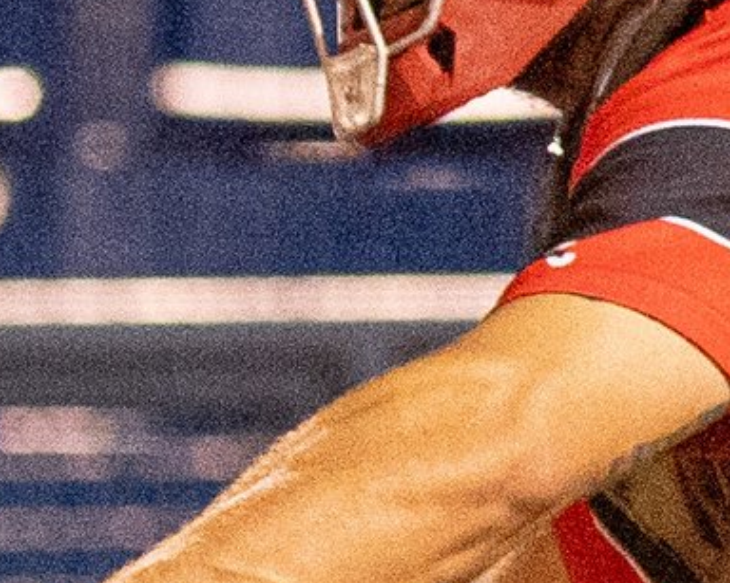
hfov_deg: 0.6
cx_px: -889
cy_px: 426
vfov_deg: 0.5
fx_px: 71668
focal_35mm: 3318
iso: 8000
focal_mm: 300
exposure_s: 1/1250
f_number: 4
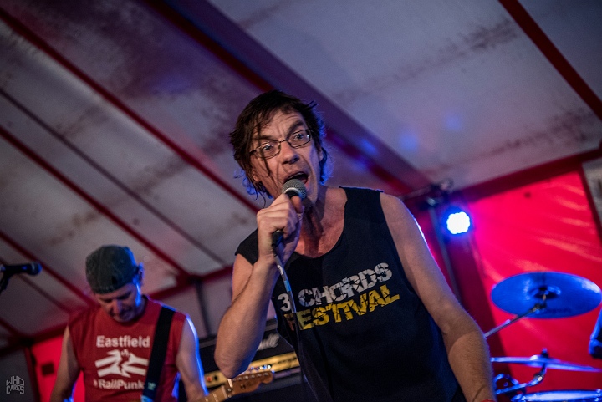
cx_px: 301
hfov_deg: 39.6
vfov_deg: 27.0
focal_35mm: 50
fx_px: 837
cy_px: 201
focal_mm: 50
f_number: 3.2
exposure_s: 1/100
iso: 2000
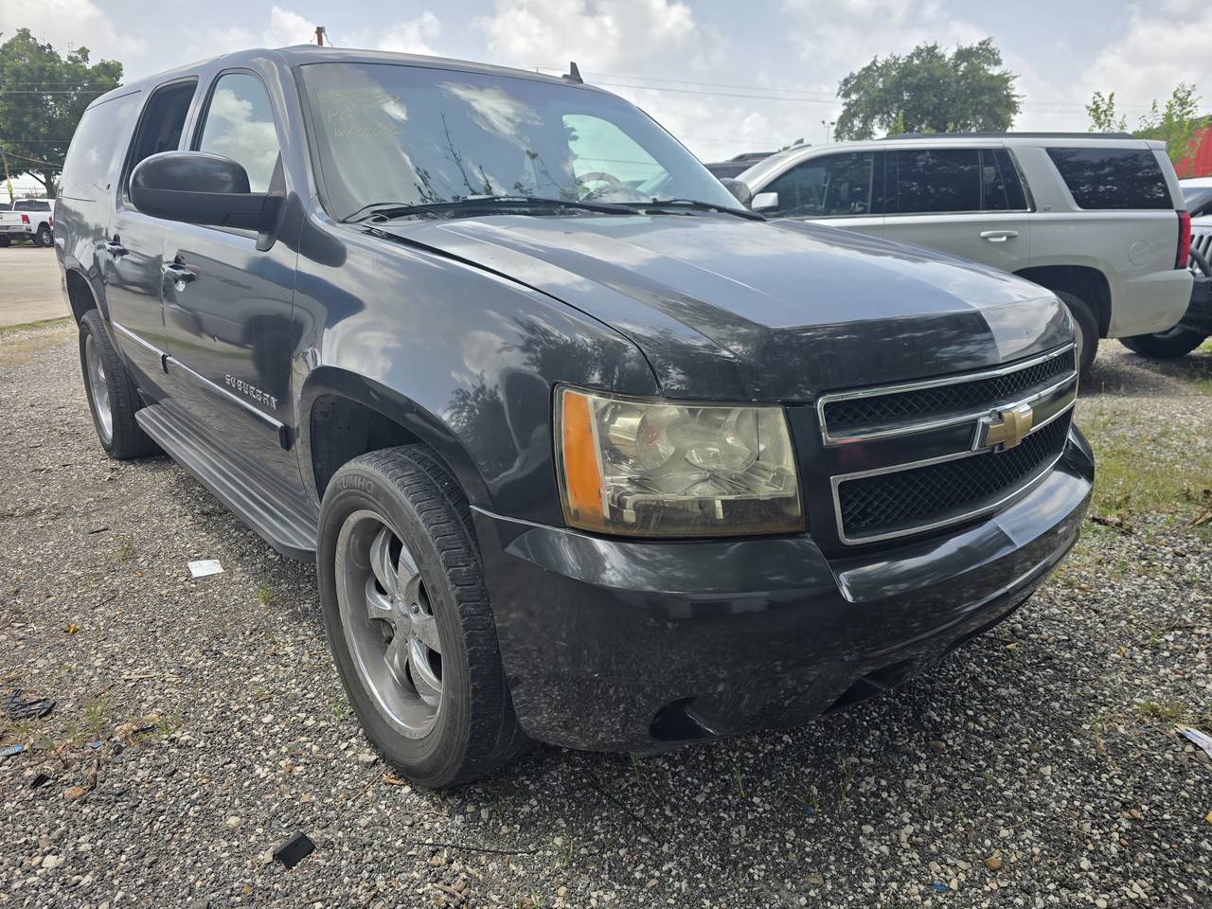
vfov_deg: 58.9
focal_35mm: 23
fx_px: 805
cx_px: 606
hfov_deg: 73.9
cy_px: 454
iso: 12
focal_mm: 6.3
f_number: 1.7
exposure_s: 1/412
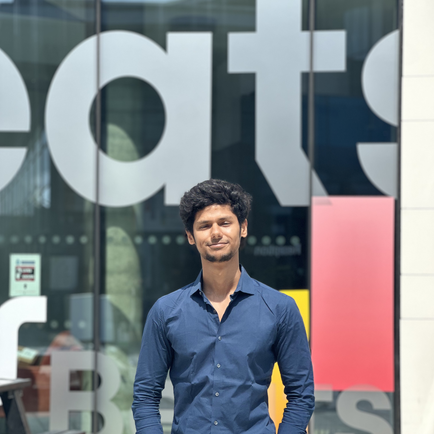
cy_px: 253
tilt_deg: +1.9
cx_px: 217
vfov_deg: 19.1
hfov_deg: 19.1
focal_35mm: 91
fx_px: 1291
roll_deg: -1.3
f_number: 2.8
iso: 32
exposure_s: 1/513
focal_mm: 9
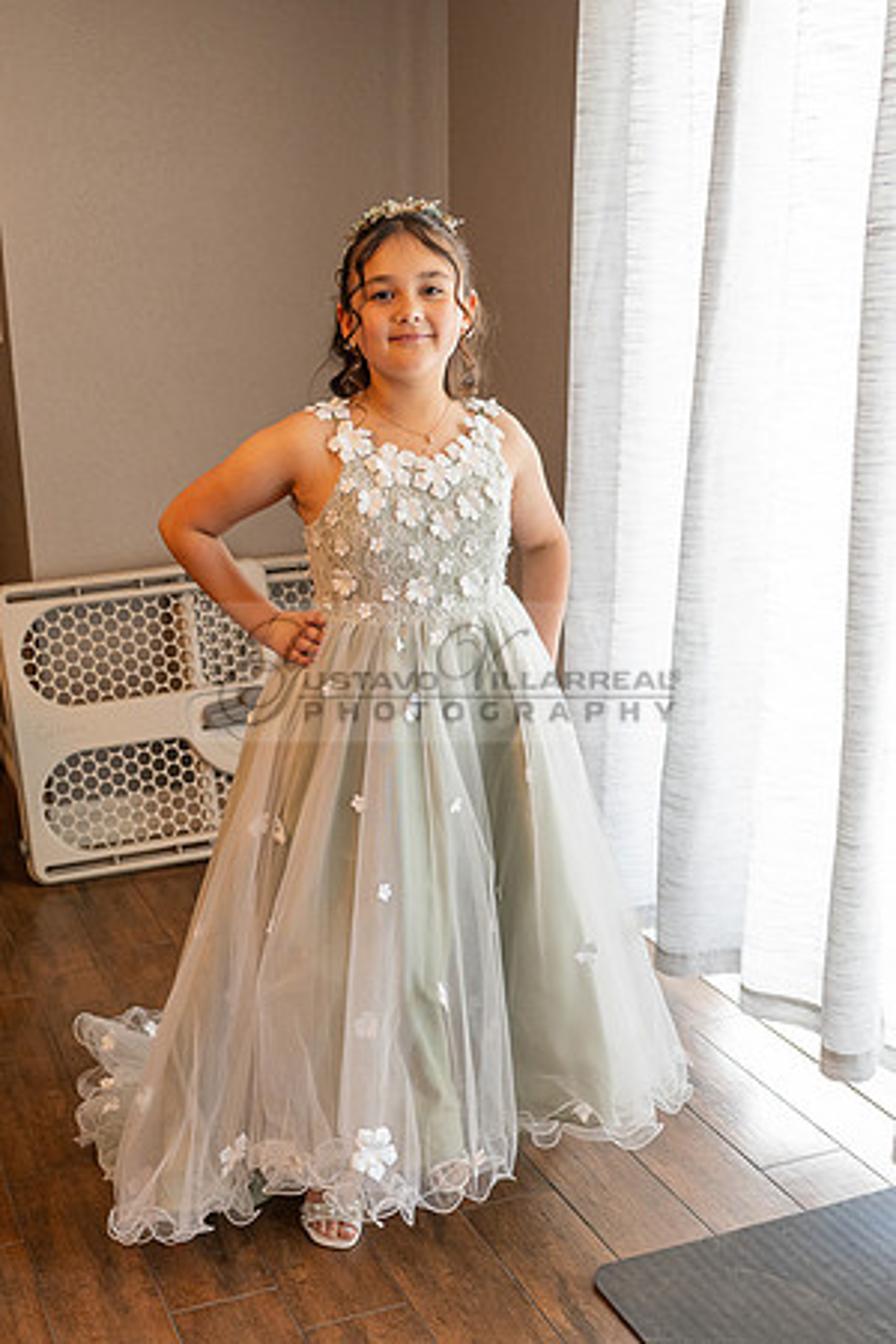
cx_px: 278
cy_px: 744
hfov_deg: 31.3
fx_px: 1583
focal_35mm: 42
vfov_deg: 45.9
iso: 800
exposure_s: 1/125
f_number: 3.2
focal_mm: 25.5
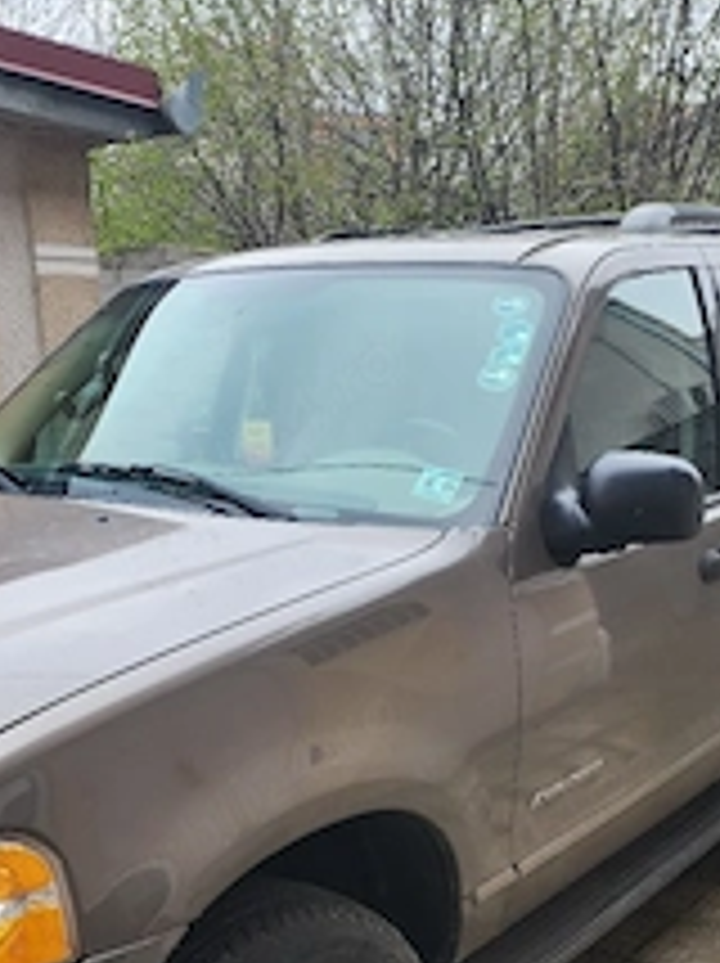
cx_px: 342
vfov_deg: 40.7
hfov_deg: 33.5
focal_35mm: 43
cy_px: 855
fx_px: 1195
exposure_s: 1/227
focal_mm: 6.4
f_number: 1.8
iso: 12
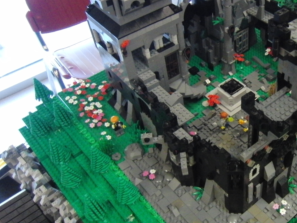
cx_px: 242
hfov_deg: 44.3
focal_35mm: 40
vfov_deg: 35.9
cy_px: 103
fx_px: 343
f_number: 3.2
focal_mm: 4.3
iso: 800
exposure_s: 1/40
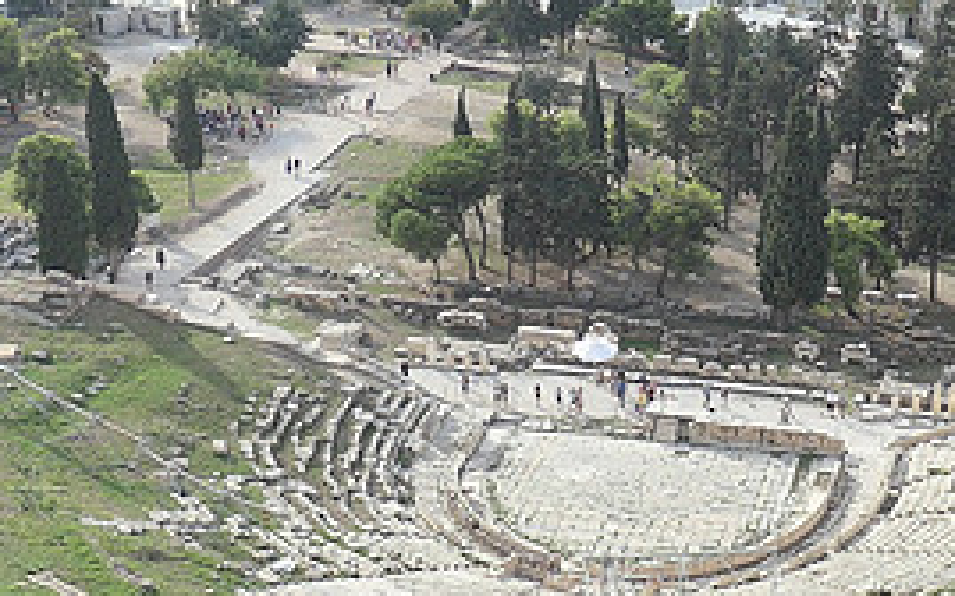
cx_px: 746
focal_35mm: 79
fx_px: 2056
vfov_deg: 16.5
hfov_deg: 25.8
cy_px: 360
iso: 200
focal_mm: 8.8
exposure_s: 1/1000
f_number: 3.3
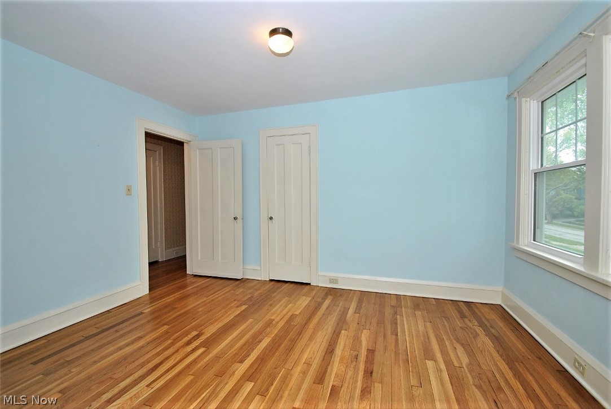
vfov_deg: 77.5
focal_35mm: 15
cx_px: 306
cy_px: 204
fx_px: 255
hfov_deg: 100.3
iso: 400
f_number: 10
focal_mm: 10
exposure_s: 1/60
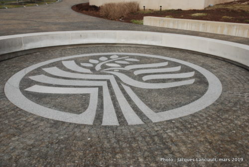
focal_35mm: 36
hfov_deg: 53.1
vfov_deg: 37.0
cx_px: 124
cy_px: 84
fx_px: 249
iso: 100
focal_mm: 24
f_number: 11
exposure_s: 1/200
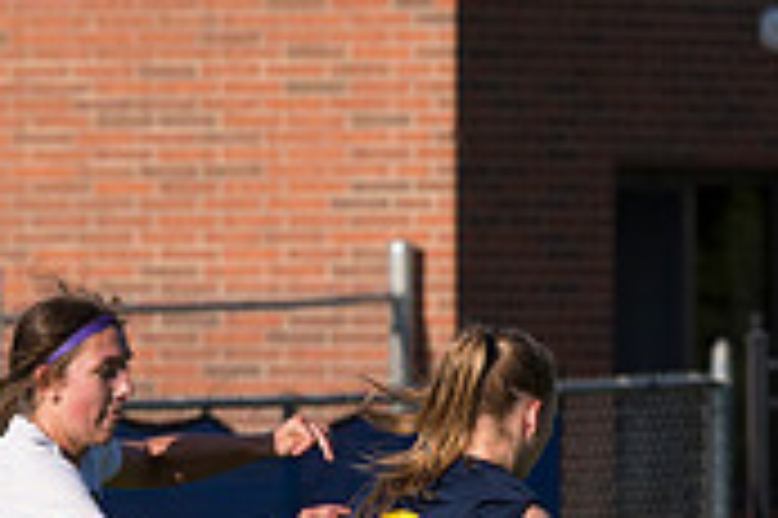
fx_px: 21115
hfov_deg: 2.1
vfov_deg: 1.4
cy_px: 802
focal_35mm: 978
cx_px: 346
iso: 250
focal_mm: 195
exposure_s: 1/1600
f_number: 5.6
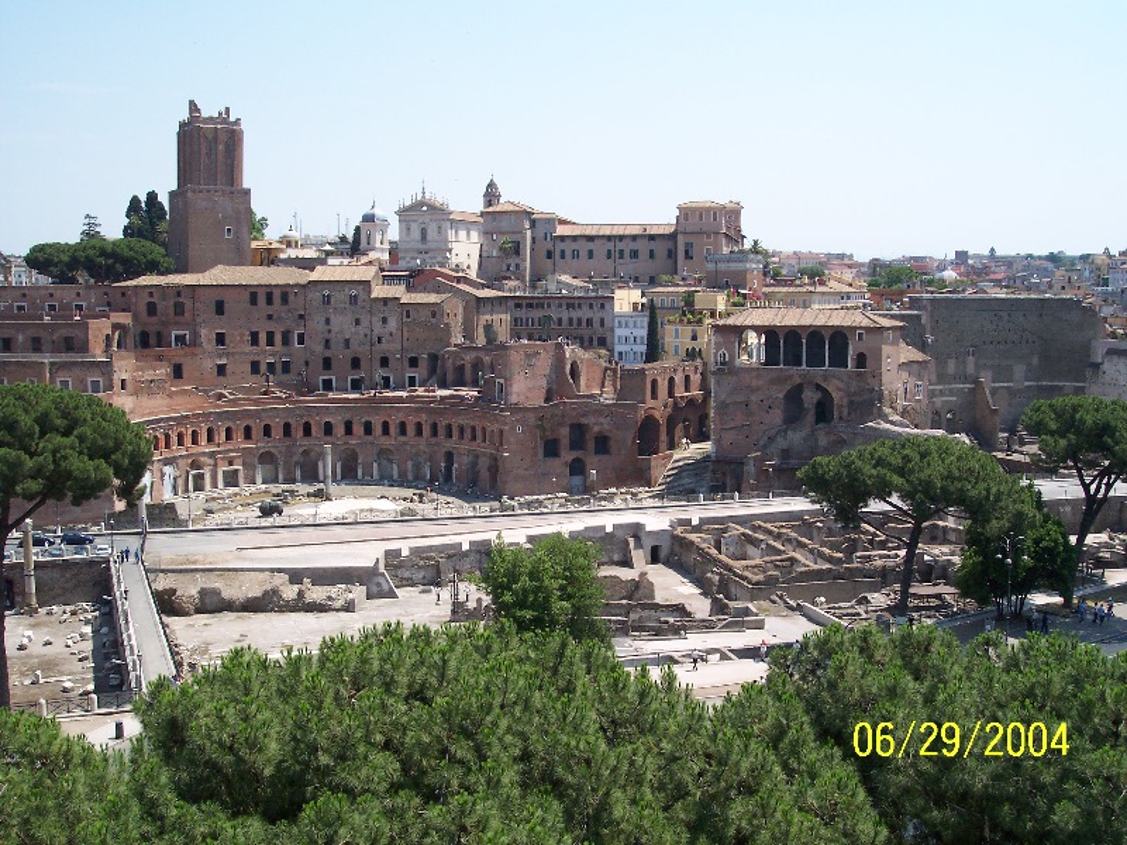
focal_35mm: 38
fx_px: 1237
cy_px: 422
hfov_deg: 49.0
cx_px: 564
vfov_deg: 37.7
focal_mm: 8
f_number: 4.8
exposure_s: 1/500
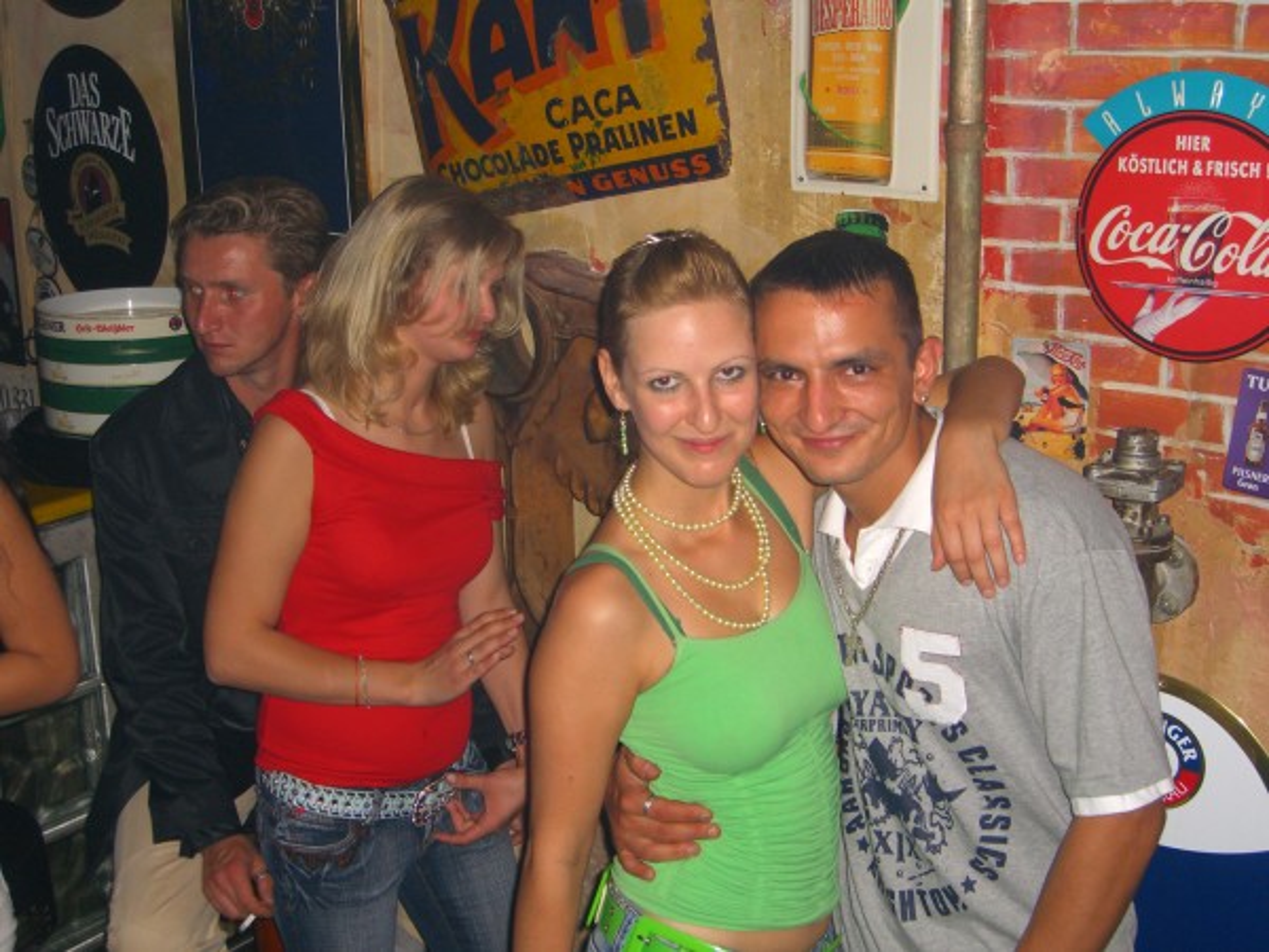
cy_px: 476
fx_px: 1686
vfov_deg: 31.5
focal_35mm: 46
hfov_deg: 41.2
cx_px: 634
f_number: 3.1
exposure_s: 1/60
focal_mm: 9.5
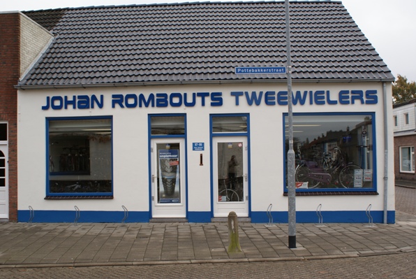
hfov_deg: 53.1
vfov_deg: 37.0
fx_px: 417
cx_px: 208
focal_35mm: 36
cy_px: 140
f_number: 8
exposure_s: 1/80
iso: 100
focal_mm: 24
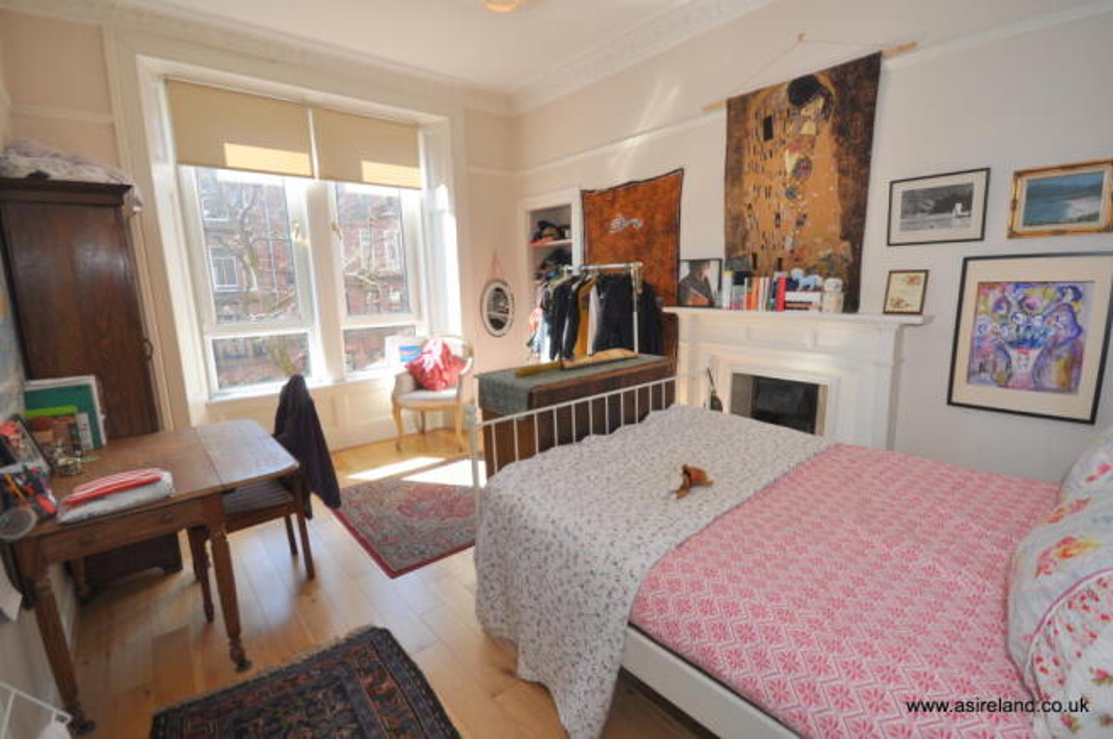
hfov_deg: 95.0
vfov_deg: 71.9
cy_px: 370
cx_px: 556
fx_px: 510
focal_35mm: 16
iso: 360
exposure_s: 1/125
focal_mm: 11
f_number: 5.6
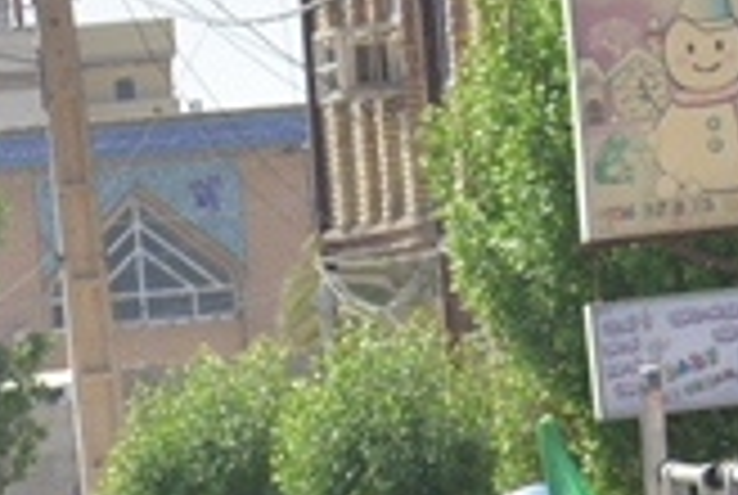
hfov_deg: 3.9
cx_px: 202
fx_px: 10885
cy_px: 1199
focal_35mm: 530
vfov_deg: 2.6
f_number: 9
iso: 500
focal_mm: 85
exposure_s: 1/640
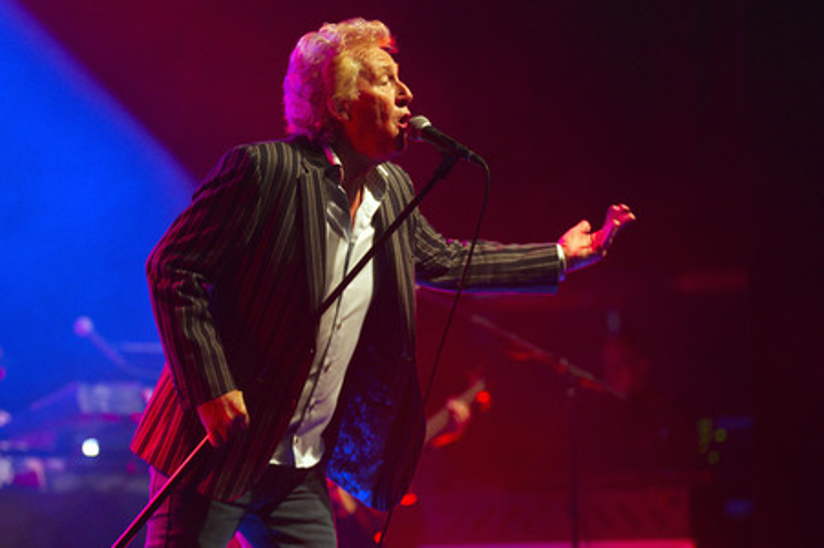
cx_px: 412
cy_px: 274
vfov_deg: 9.1
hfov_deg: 13.7
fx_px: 3431
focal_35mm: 150
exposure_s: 1/200
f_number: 2.8
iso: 1600
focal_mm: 150
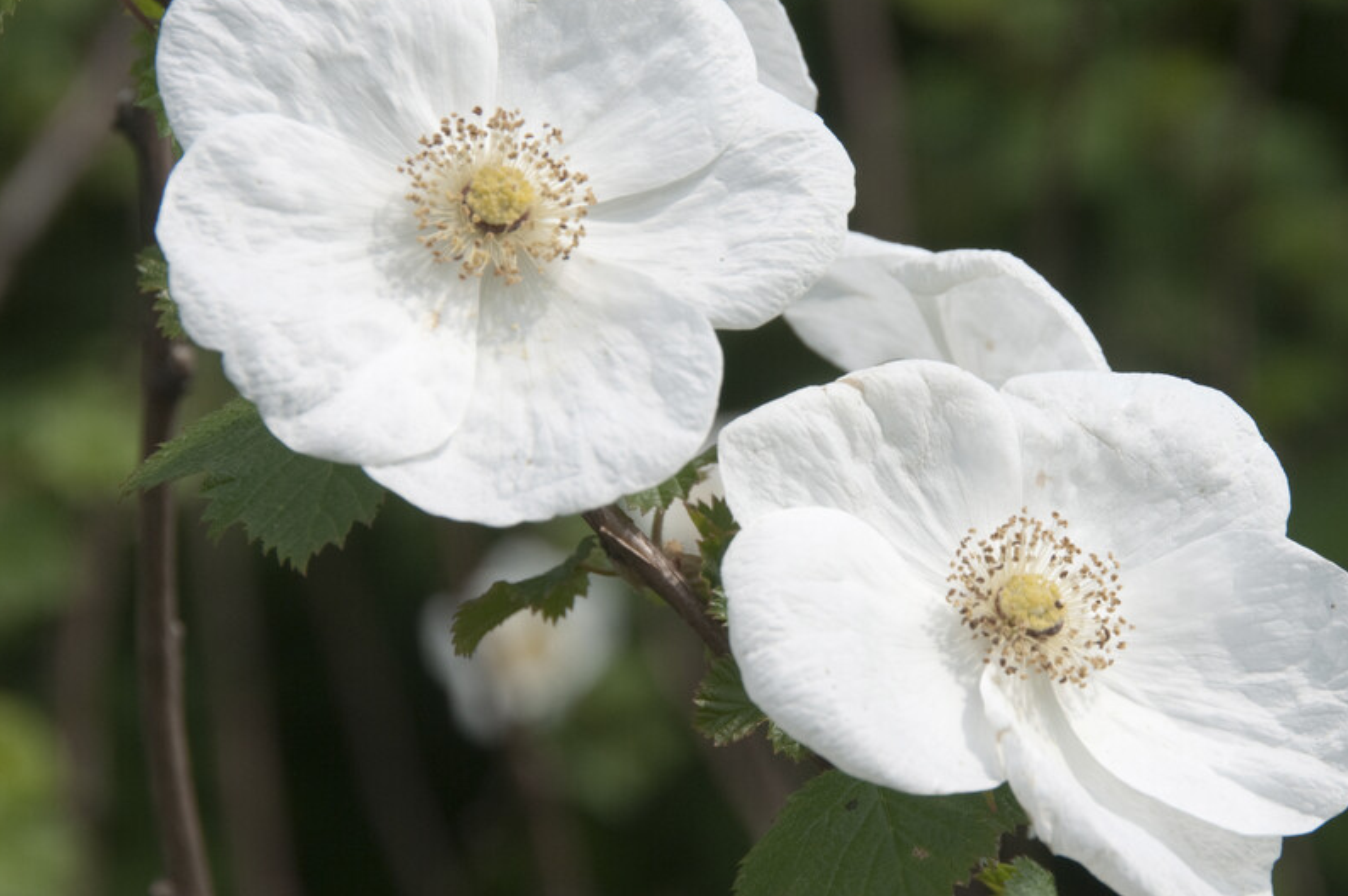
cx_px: 837
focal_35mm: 290
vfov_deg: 4.7
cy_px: 456
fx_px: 10850
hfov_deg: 7.1
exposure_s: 1/250
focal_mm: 150
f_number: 11
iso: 200
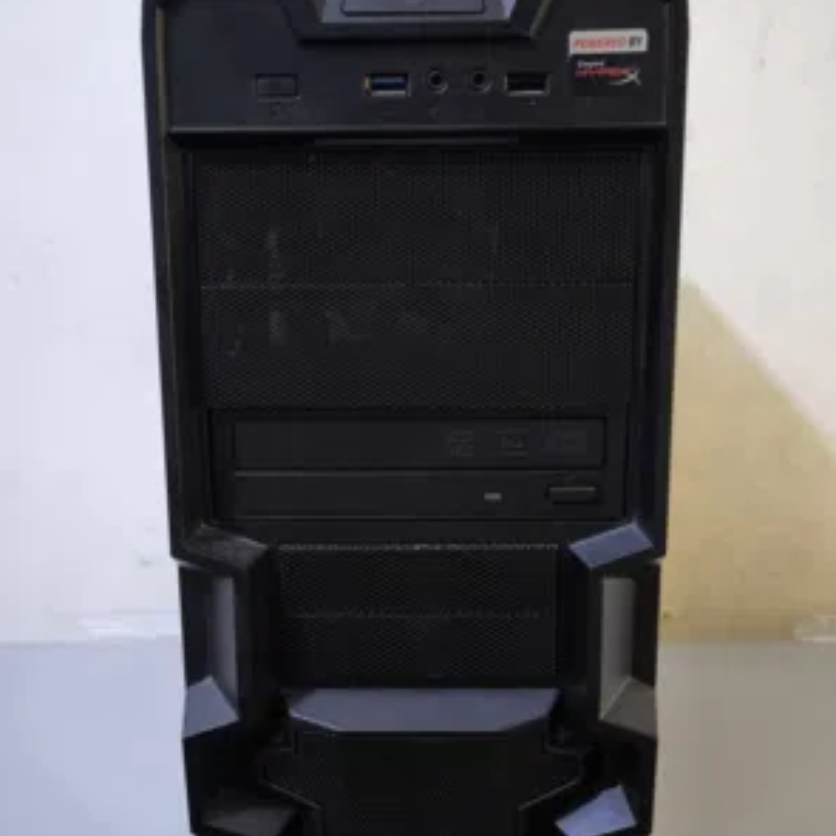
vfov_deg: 39.8
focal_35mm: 42
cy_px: 516
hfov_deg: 40.0
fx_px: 1148
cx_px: 422
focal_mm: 6.92
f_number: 1.9
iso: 500
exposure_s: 1/50
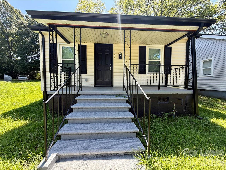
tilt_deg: -2.4
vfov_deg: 85.7
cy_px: 85
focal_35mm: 14
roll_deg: -0.1
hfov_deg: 102.1
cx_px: 113
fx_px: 91
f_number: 2.2
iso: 50
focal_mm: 2.22
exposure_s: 1/307
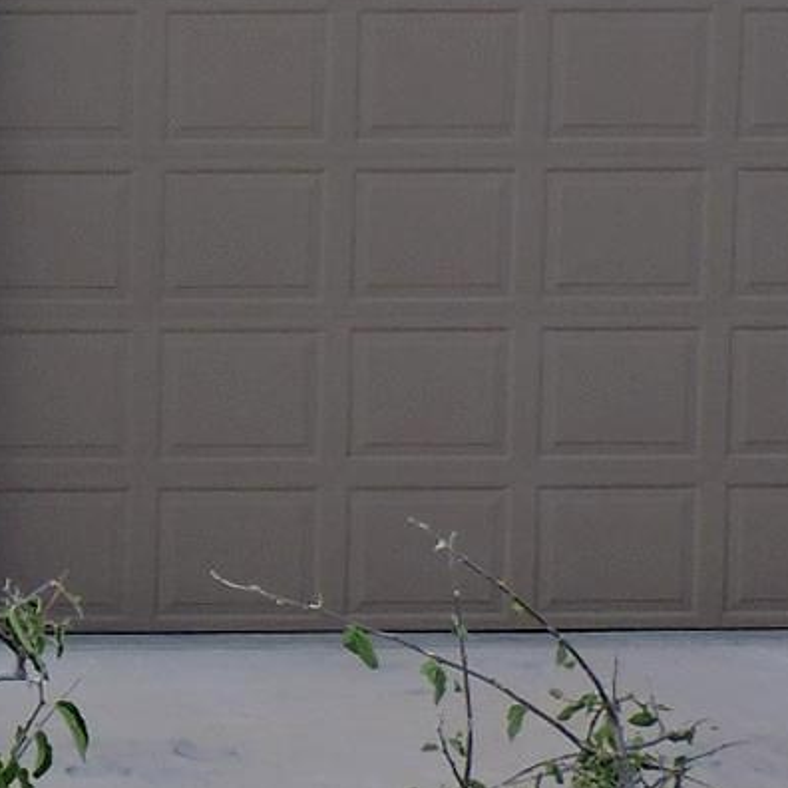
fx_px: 5228
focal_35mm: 203
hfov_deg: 7.7
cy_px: 298
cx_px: -1379
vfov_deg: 8.6
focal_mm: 7.1
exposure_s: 1/400
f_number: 3.3
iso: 100
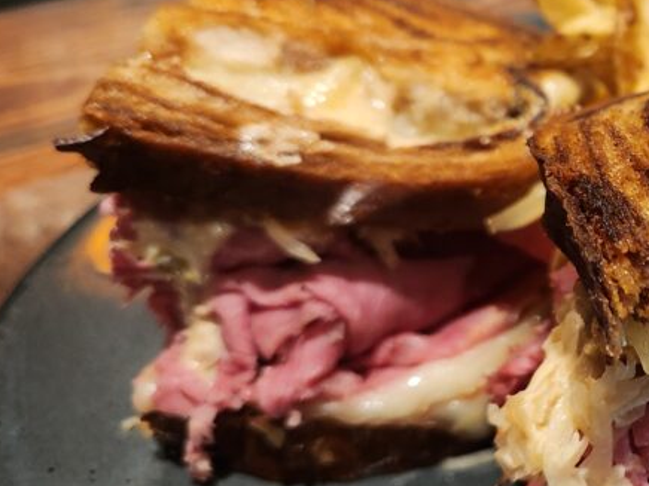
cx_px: 728
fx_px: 1012
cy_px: 216
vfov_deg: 27.0
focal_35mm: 54
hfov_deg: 31.3
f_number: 1.8
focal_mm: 5.4
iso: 500
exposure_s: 1/30
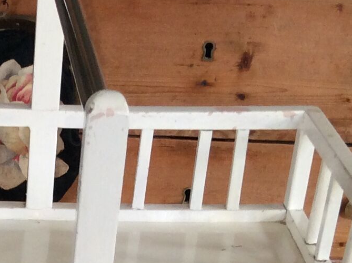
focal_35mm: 124
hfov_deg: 15.6
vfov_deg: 11.4
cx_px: -10
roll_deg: -0.4
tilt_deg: -34.2
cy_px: 400
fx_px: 1259
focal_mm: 3.3
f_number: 2.4
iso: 50
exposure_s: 1/25
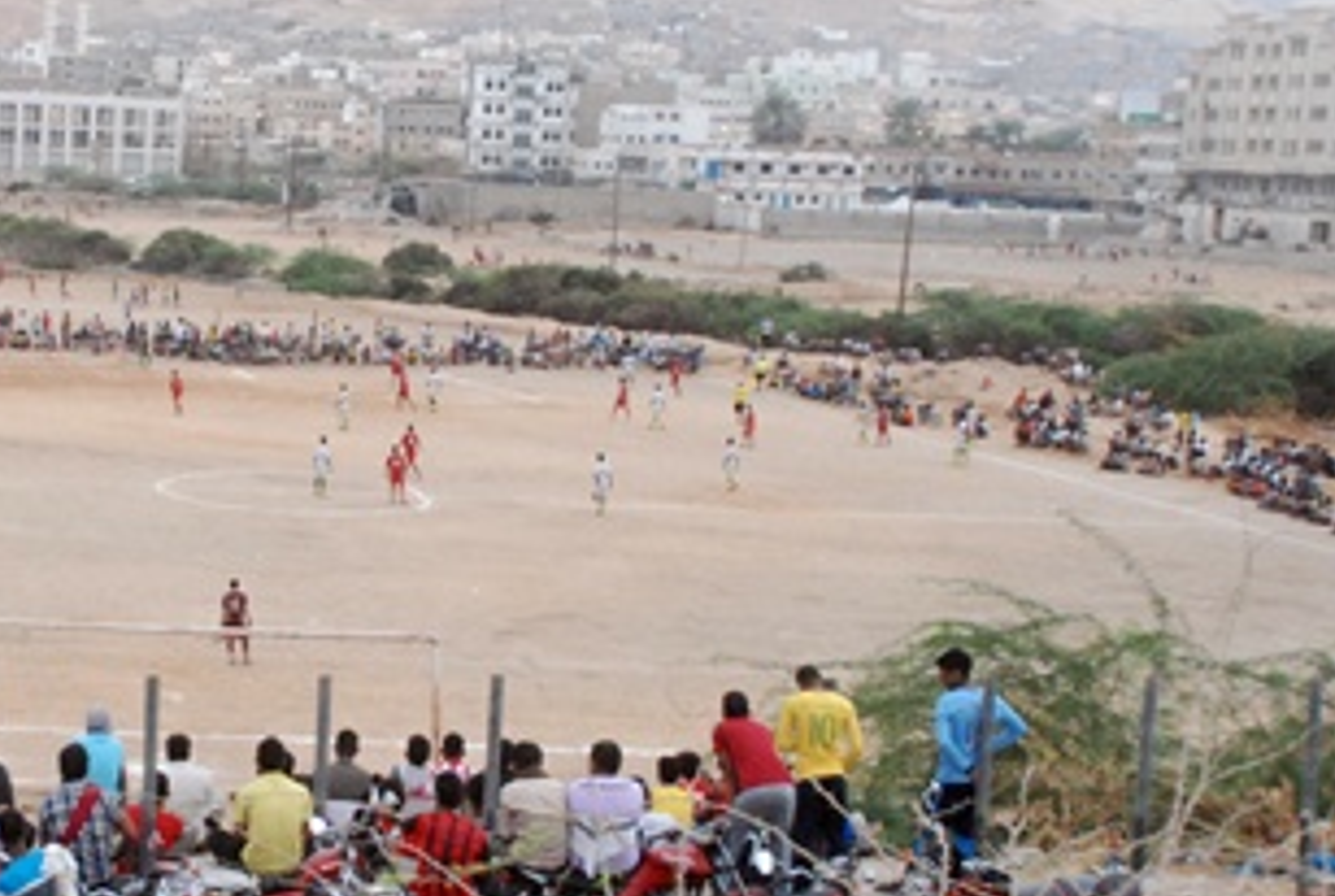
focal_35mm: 82
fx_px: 3047
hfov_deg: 24.2
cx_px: 217
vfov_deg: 16.7
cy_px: 487
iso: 1600
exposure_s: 1/125
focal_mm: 28
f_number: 8
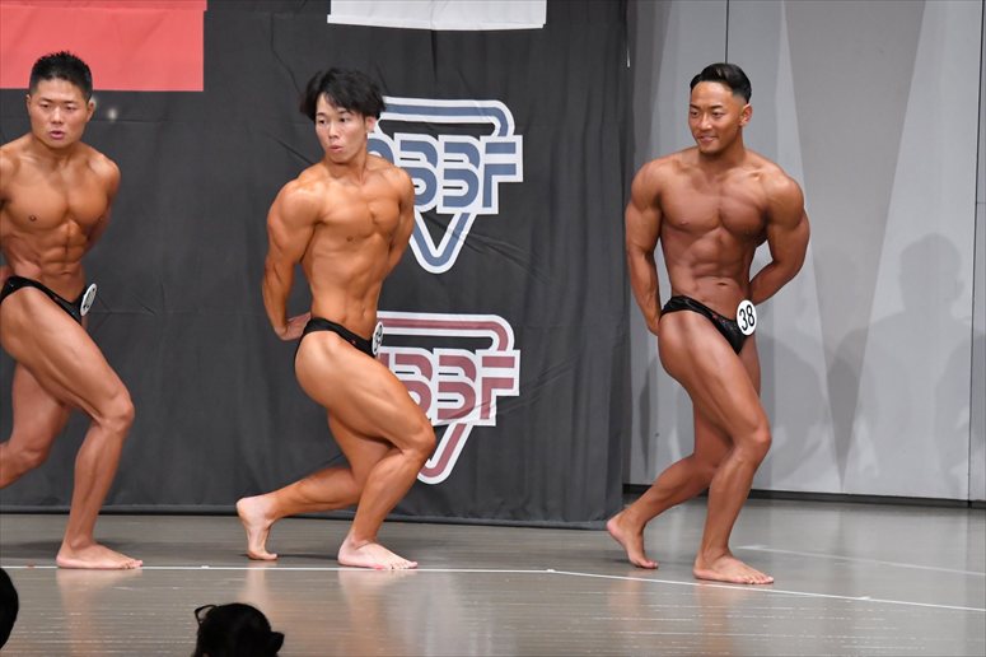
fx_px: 6160
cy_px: 328
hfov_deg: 9.2
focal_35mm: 225
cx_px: 493
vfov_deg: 6.1
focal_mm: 150
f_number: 5.6
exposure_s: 1/400
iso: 6400
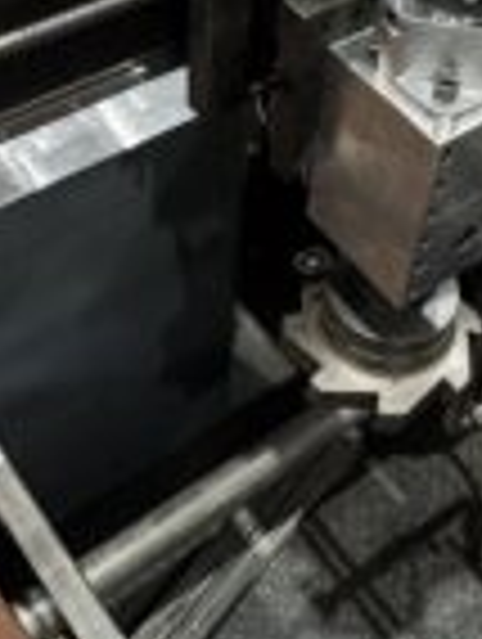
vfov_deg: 30.0
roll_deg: -9.6
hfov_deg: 23.1
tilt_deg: -44.1
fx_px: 1166
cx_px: 356
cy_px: 130
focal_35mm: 63
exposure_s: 1/60
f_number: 2.2
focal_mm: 2.22
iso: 500
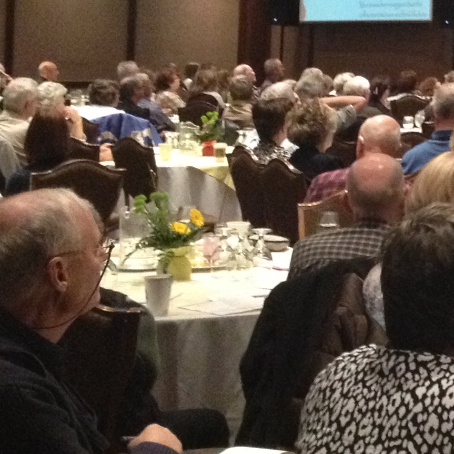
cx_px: 760
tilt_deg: +1.8
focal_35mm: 117
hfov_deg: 13.6
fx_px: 1736
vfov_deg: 14.6
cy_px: -26
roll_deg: -0.9
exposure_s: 1/15
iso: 400
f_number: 2.4
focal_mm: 4.28
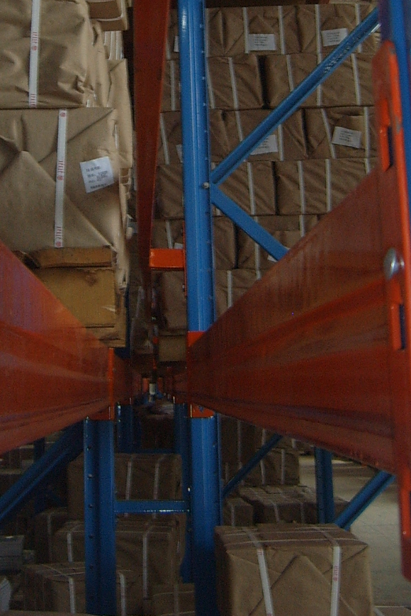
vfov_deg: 28.8
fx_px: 1146
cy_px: 56
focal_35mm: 67
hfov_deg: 20.2
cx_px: 112
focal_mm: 5.8
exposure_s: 1/30
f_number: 2.8
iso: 69
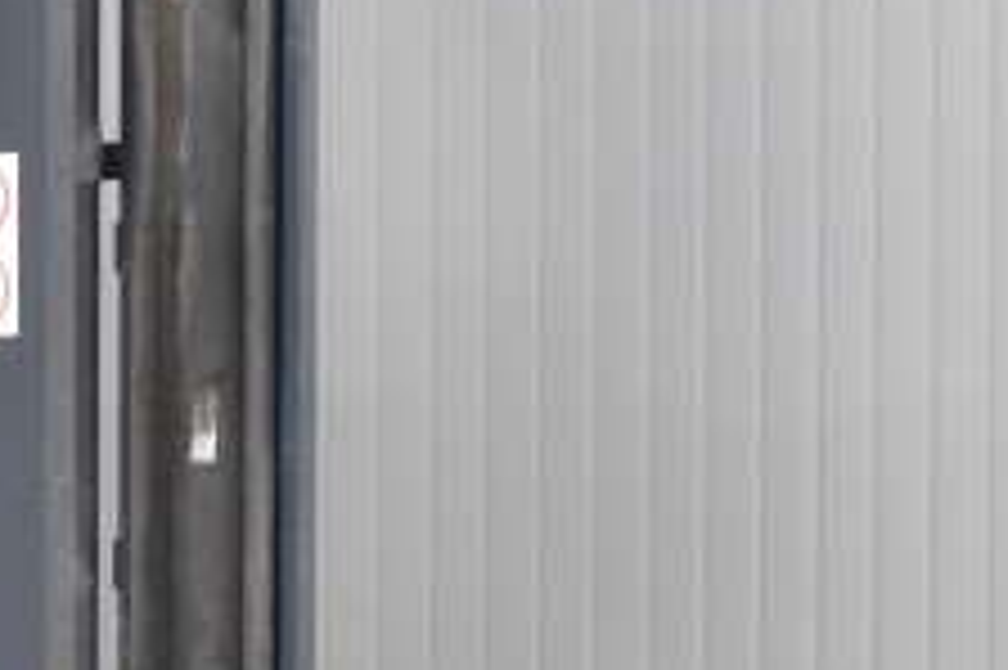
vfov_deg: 7.0
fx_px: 5400
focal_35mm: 193
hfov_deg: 10.3
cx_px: -554
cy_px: 1016
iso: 1600
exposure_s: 1/25
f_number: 5
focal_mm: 24
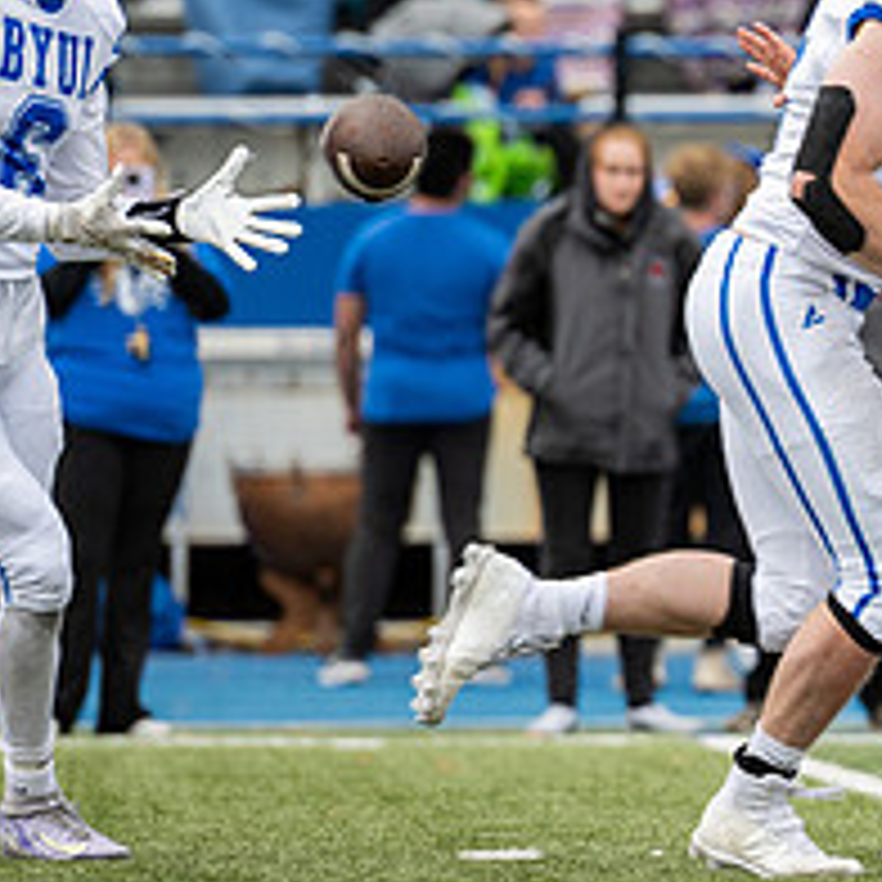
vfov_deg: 2.6
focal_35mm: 676
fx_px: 19487
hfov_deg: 2.6
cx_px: 1192
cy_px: 330
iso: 125
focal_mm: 200
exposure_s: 1/1000
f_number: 2.8
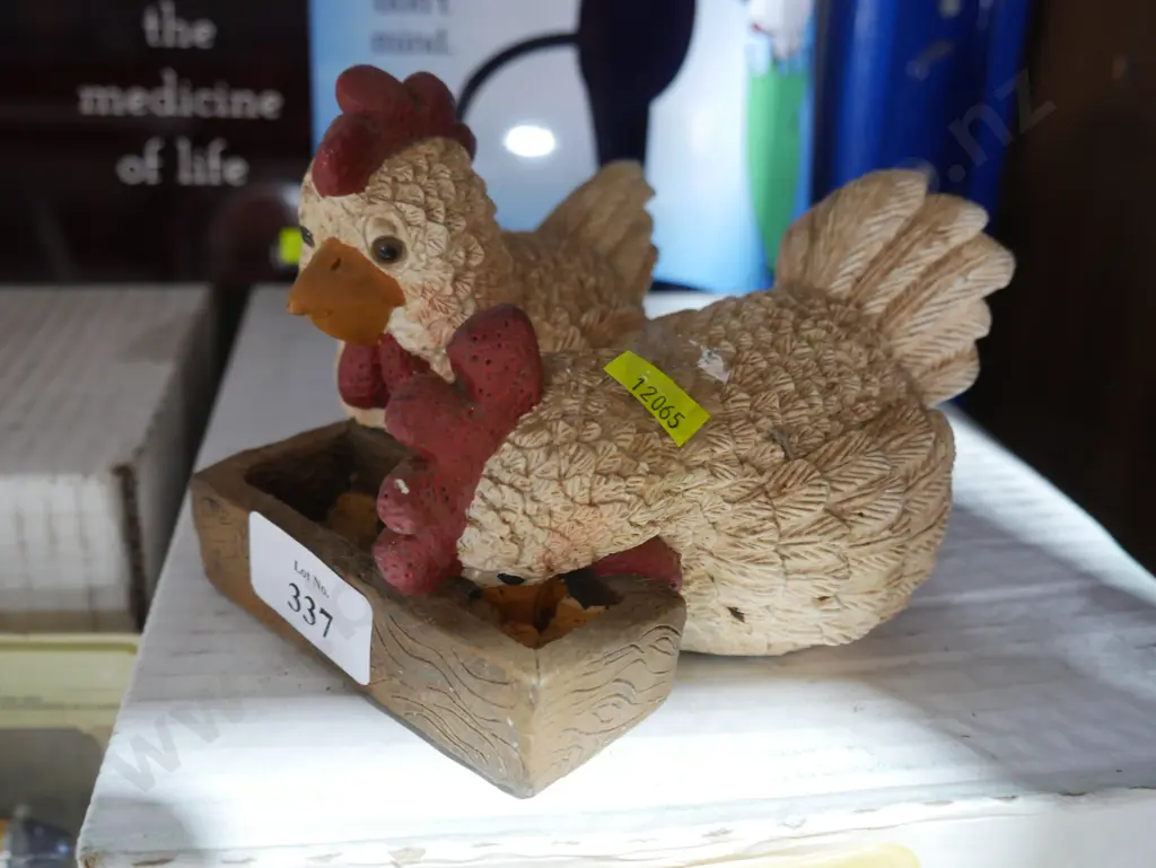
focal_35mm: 38
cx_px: 578
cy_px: 434
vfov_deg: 37.8
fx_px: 1270
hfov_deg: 49.0
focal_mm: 19
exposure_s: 1/60
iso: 1600
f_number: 4.1
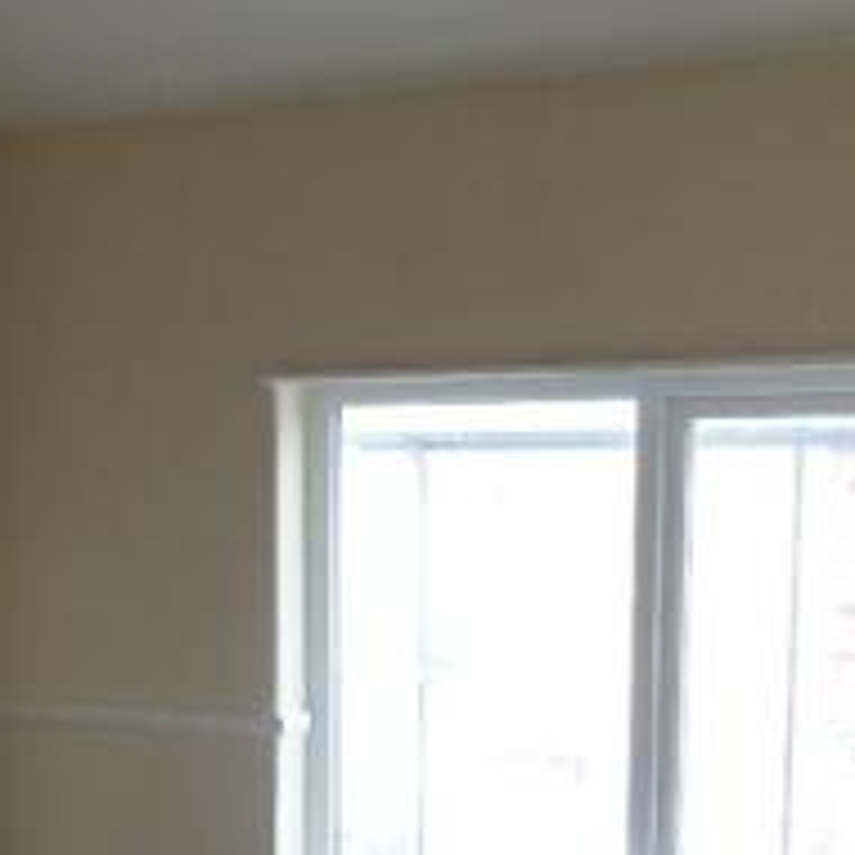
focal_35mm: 65
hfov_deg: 25.7
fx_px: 1816
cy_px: 731
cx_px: 88
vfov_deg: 25.8
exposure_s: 1/30
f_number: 2.9
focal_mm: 4.3
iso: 80
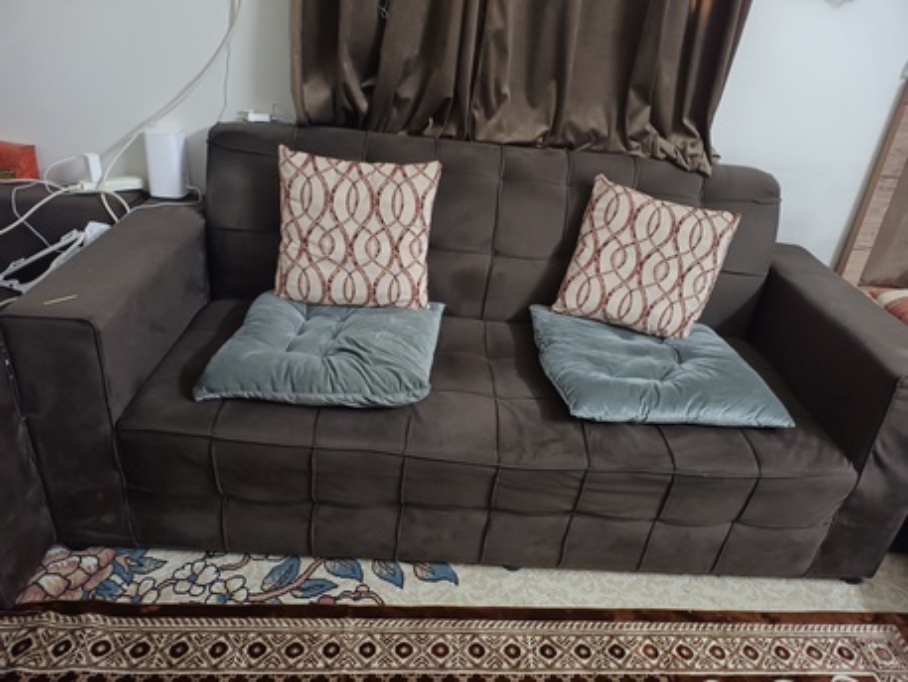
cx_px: 454
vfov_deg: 56.8
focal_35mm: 24
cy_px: 341
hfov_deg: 71.6
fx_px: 630
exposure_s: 1/30
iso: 2413
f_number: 1.4
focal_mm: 5.89
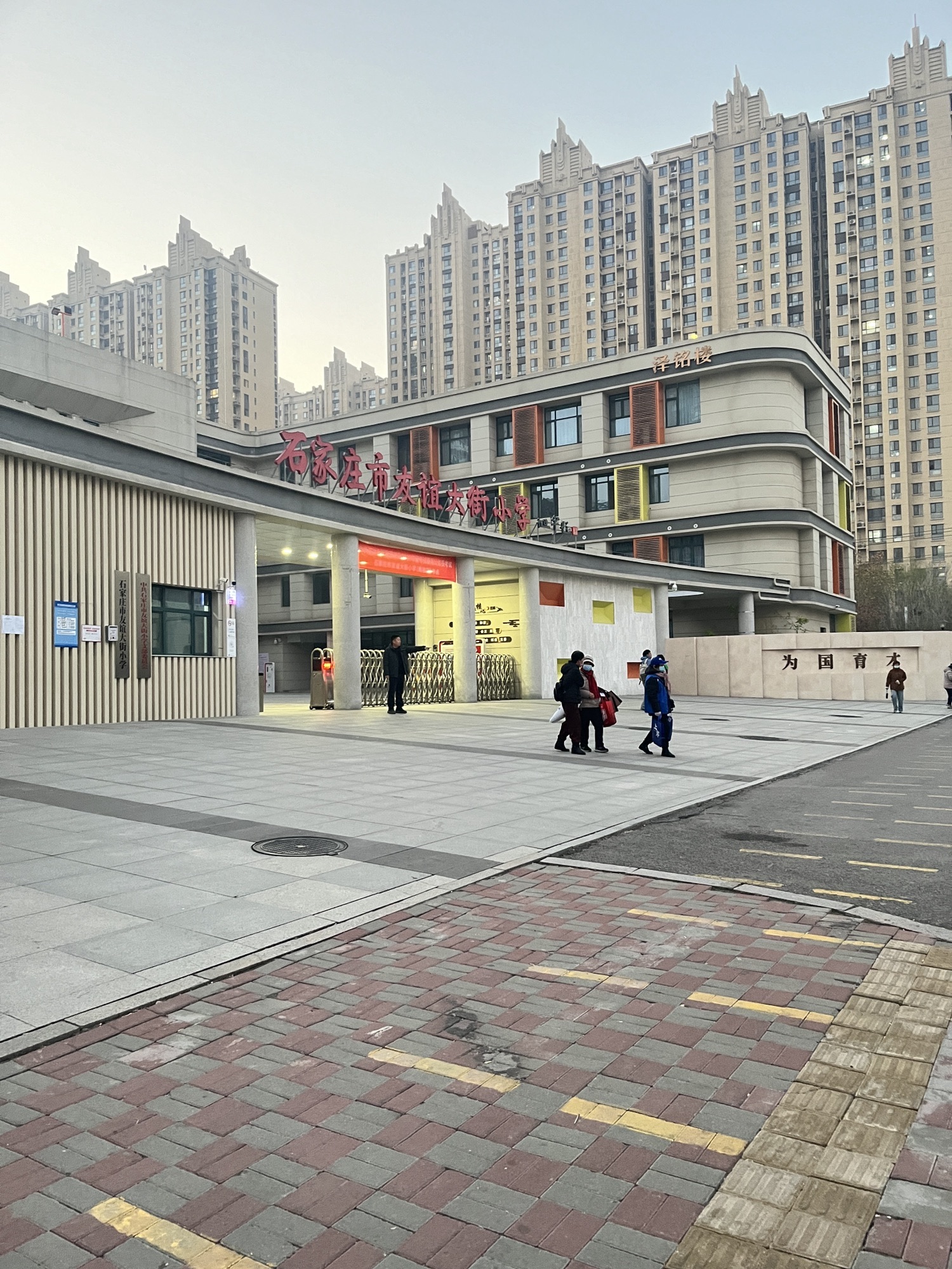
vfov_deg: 67.3
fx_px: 953
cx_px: 476
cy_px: 634
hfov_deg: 53.1
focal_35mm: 26
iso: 320
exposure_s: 1/60
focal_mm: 5.1
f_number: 1.6
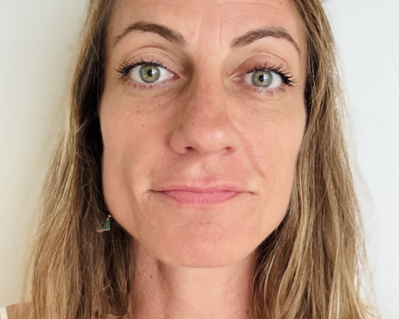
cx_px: 196
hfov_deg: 45.8
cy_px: 132
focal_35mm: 40
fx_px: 472
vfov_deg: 37.2
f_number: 1.9
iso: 640
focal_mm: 2.69
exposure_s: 1/30
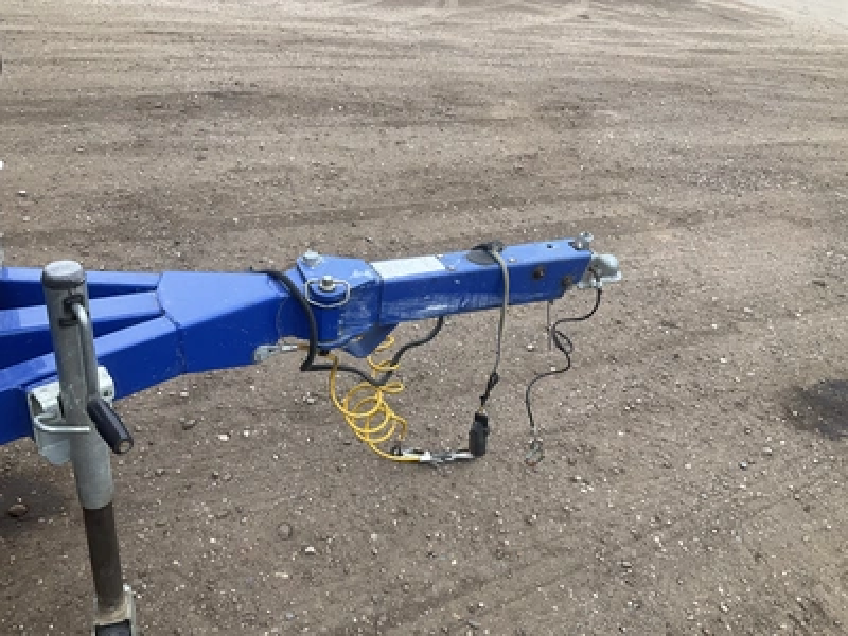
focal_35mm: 29
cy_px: 318
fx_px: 710
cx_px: 424
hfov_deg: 61.7
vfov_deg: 48.2
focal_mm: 3
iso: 25
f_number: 1.8
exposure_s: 1/372
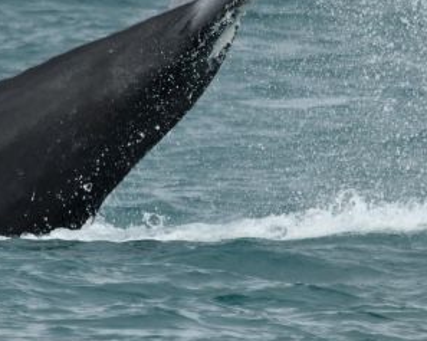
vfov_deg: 1.0
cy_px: 22
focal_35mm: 1519
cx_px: 106
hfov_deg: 1.3
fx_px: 19178
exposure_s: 1/8000
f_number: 6.3
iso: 2000
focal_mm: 600
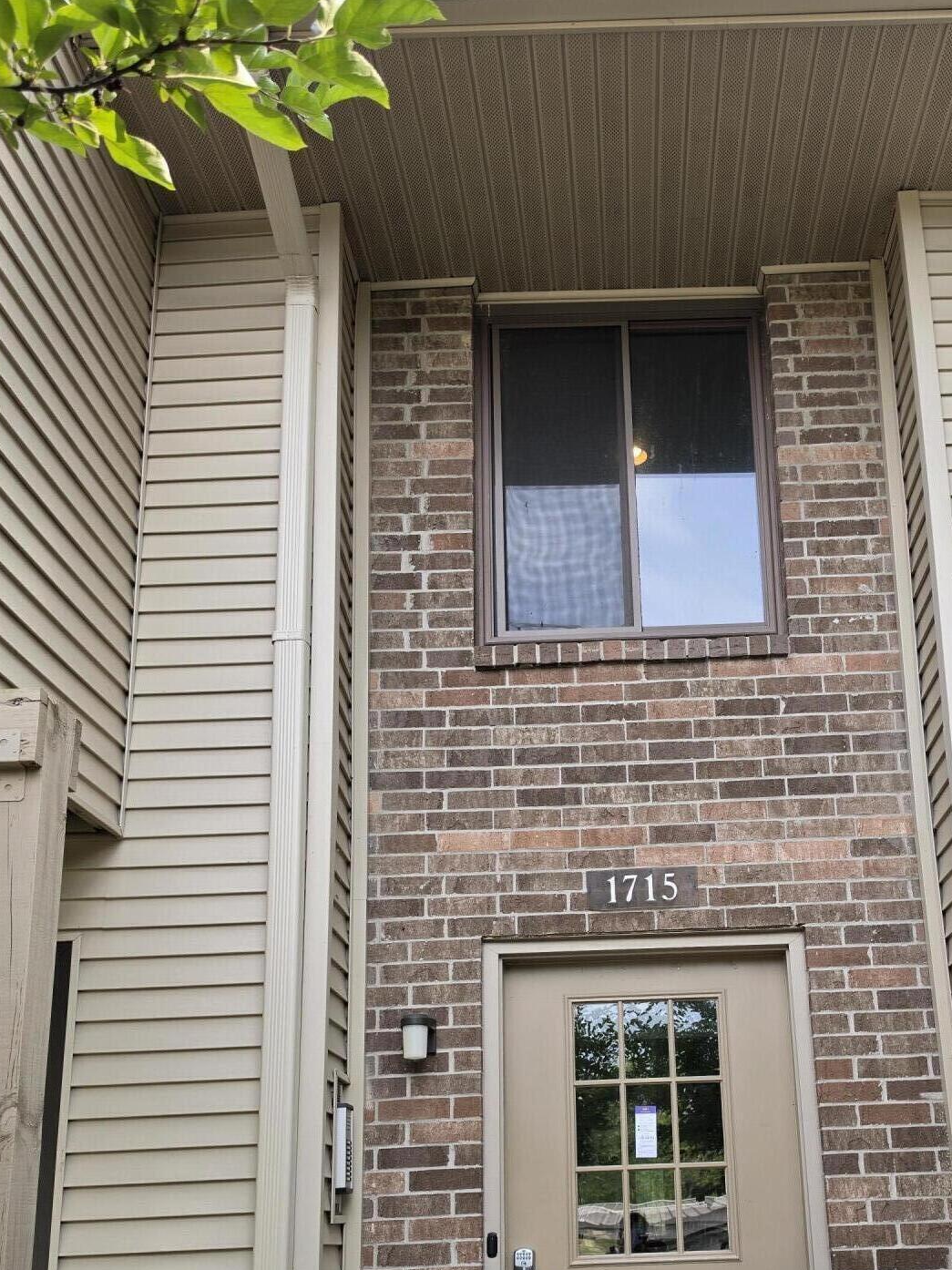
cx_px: 632
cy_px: 908
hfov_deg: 42.4
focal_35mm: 33
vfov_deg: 53.5
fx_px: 1210
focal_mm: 6.5
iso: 25
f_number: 1.4
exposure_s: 1/359
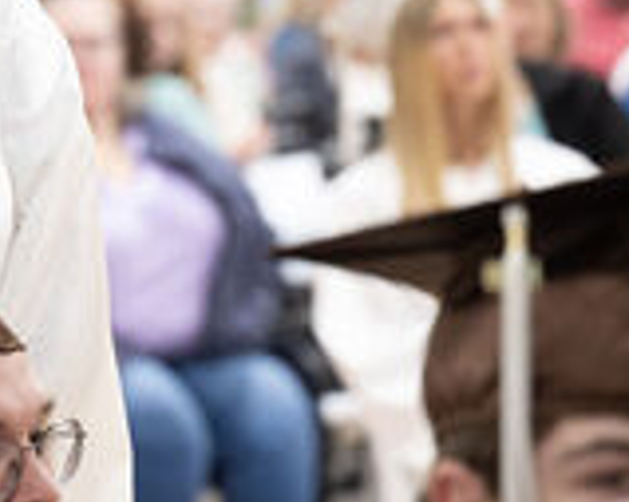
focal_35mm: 319
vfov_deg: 4.8
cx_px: 61
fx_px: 5935
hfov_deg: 6.1
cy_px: -4
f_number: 2.8
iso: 1600
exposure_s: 1/100
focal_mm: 88
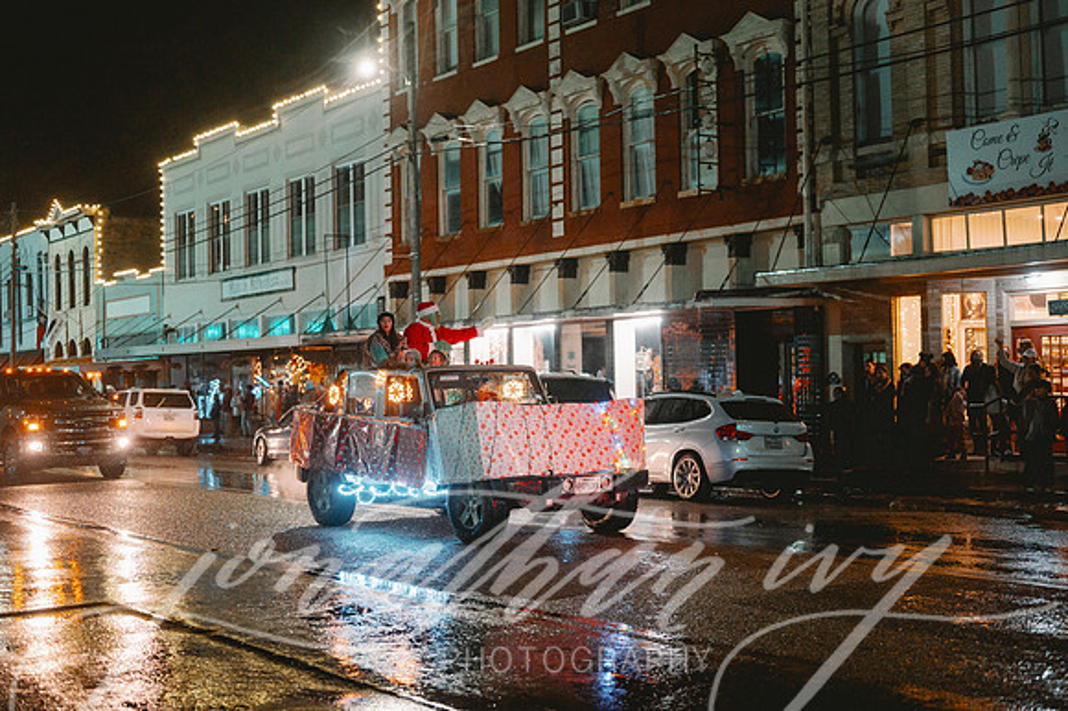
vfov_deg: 27.0
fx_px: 1482
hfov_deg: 39.6
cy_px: 356
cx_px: 534
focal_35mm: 50
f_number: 2
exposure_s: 1/320
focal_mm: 50
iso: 5000
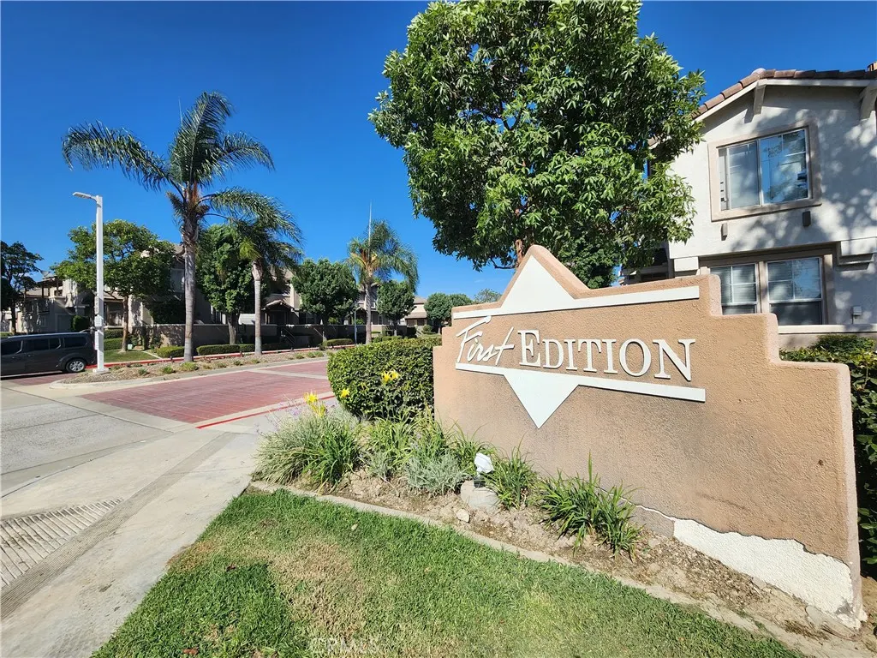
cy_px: 329
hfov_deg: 106.2
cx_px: 438
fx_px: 329
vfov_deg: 89.9
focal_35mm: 13
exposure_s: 1/2175
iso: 50
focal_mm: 2.2
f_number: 2.2
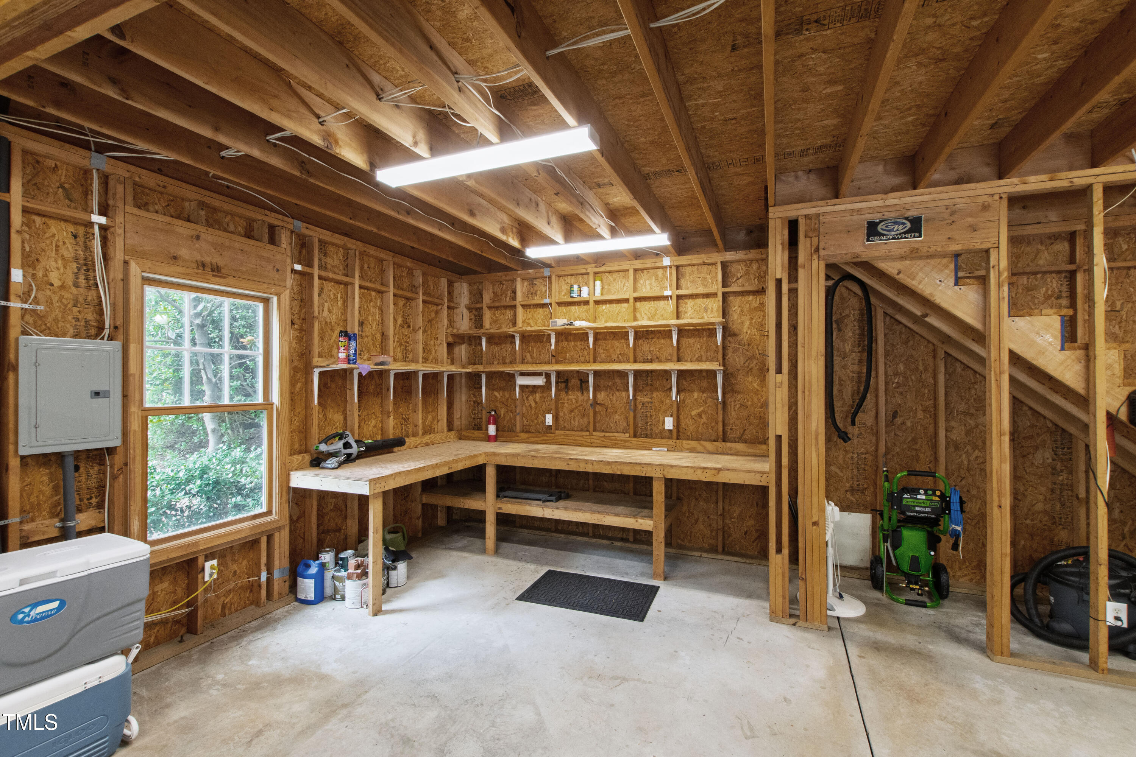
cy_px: 378
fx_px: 473
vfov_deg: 77.3
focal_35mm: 15
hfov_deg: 100.4
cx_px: 568
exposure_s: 1/25
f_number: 8
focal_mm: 10
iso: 640
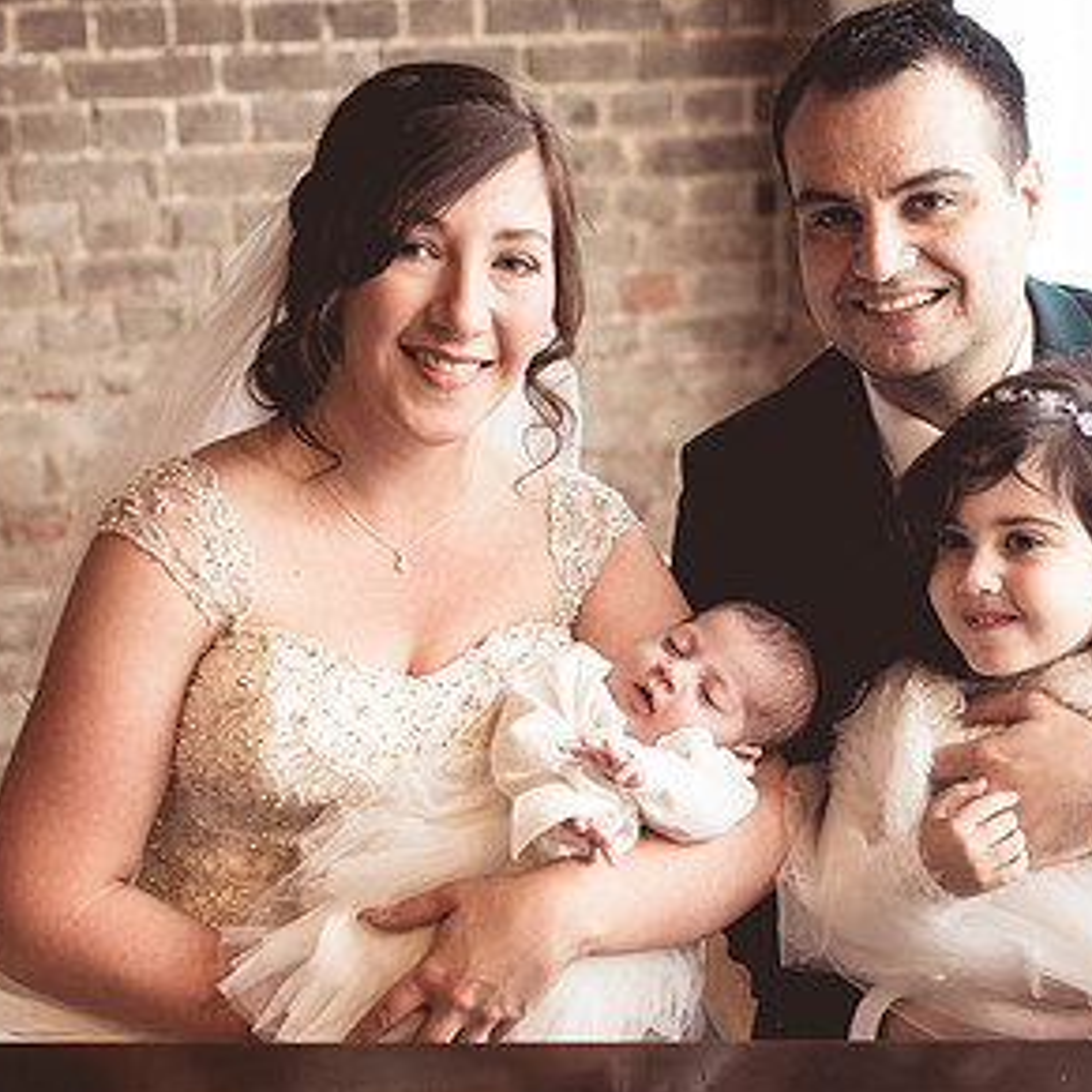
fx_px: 2320
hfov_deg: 26.4
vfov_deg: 26.5
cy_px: 634
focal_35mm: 65
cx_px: 672
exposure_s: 1/125
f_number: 2.5
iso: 400
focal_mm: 35
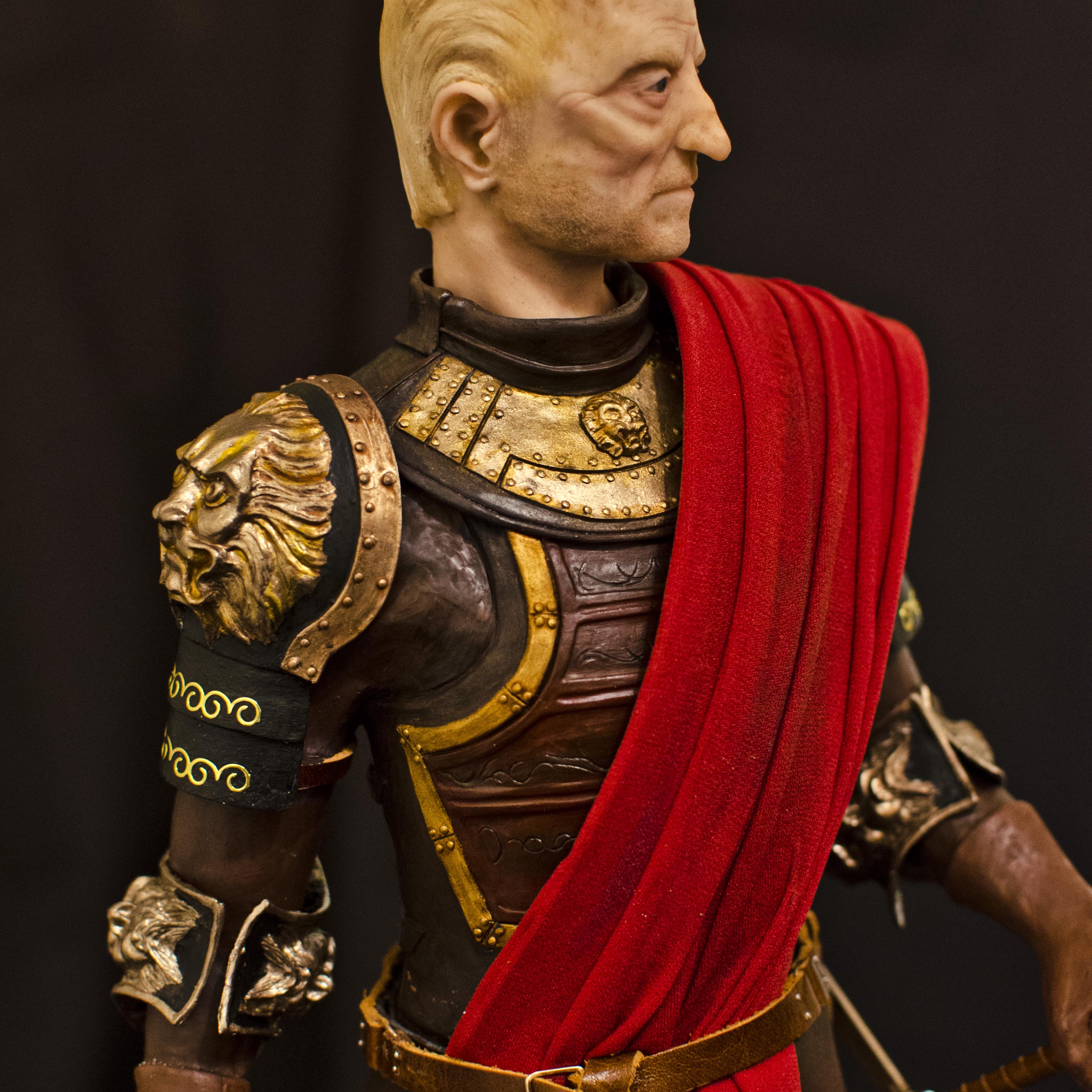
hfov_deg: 25.1
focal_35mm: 69
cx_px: 536
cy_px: 606
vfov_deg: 25.1
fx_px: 2450
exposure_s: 1/30
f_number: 2.8
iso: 1000
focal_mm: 35
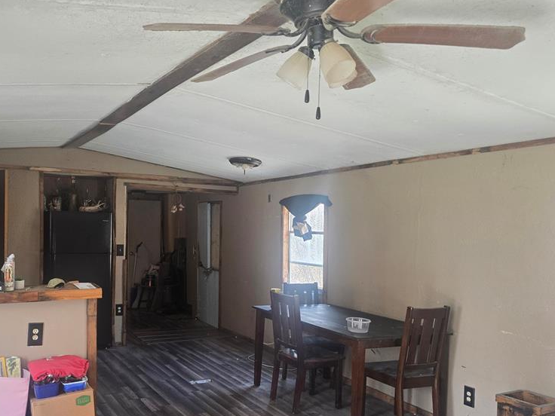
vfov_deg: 43.9
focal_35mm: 32
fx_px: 513
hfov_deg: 55.9
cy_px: 251
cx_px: 195
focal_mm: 6.3
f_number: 1.7
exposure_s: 1/120
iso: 200
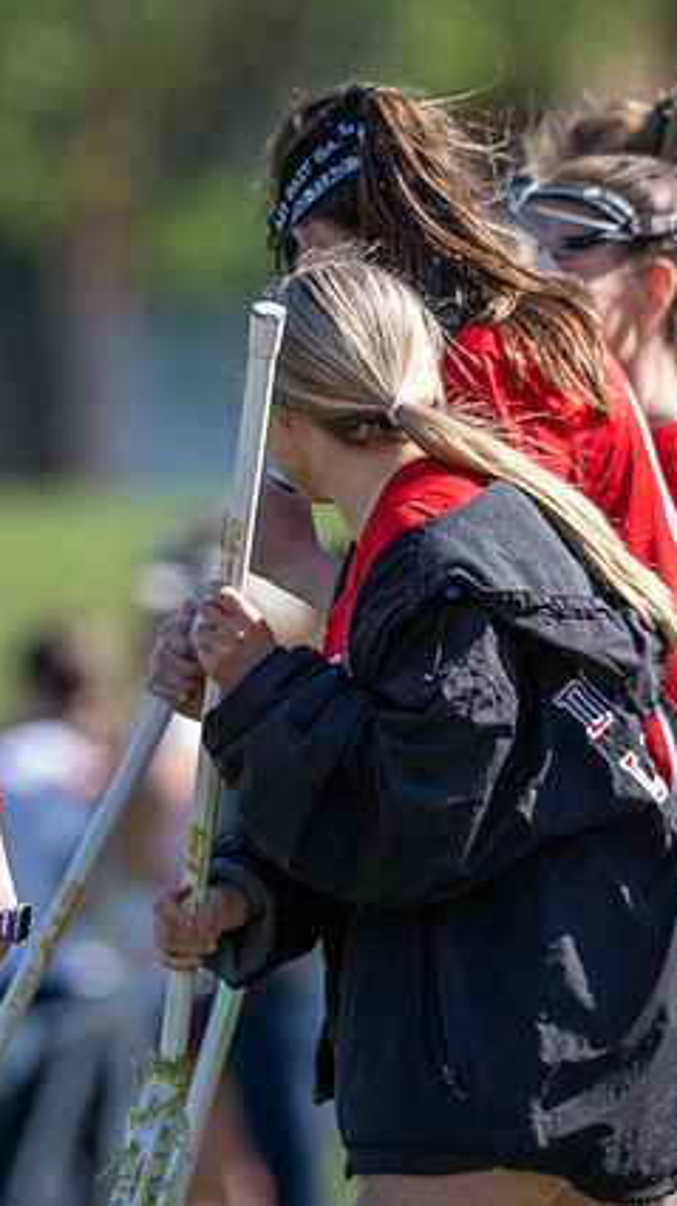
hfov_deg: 1.4
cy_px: 618
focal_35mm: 896
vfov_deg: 2.4
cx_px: -109
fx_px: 28651
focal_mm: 400
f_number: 4
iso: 900
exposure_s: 1/4000
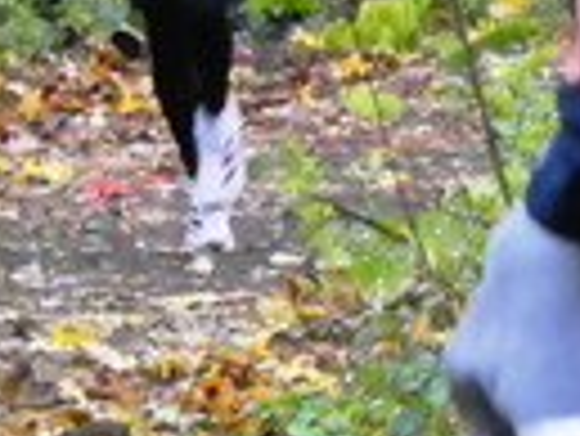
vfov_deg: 1.3
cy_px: 99
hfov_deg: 1.7
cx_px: 459
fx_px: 19437
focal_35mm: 1159
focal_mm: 53.8
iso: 1250
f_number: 5.8
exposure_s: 1/100
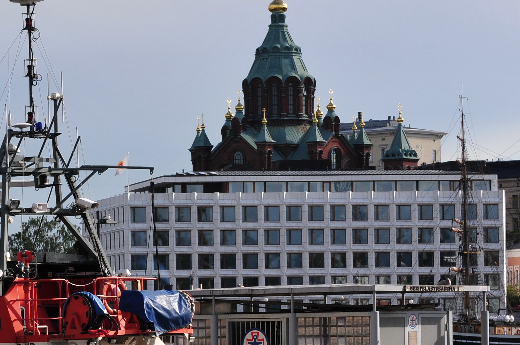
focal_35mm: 195
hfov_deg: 10.5
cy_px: 306
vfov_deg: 7.0
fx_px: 2813
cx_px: 5
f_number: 8
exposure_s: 1/400
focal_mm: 56
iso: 200
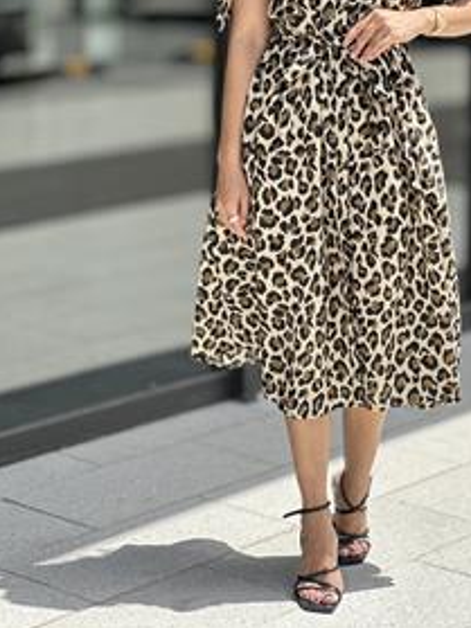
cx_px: 306
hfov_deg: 13.0
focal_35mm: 114
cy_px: 170
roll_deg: -1.3
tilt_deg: -8.6
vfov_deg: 17.2
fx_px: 2070
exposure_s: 1/262
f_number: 2.8
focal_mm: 9
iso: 32
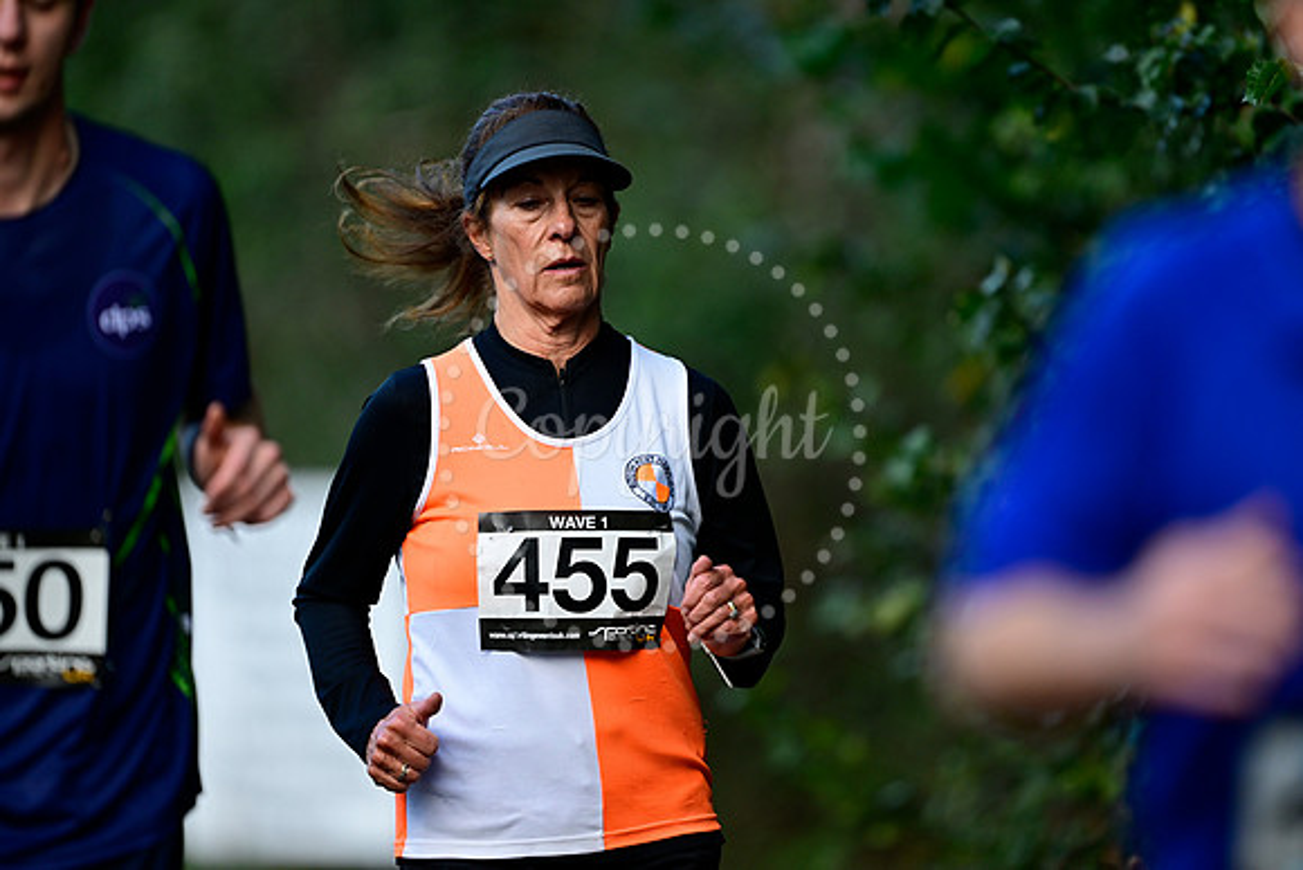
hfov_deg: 5.2
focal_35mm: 400
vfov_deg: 3.4
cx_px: 652
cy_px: 435
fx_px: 14480
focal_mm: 400
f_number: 2.8
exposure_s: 1/1000
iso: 800
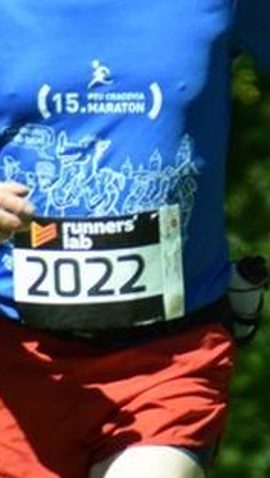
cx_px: 186
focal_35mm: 1799
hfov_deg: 0.7
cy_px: 213
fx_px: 22860
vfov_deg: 1.2
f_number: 5.6
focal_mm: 300
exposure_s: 1/1250
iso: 400
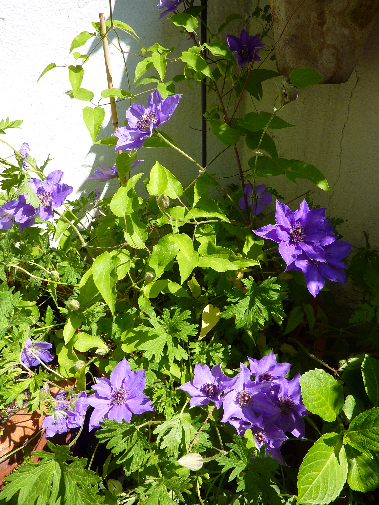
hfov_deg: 54.9
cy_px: 252
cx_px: 190
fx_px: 365
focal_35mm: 25
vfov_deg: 69.4
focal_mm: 4.1
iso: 80
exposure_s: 1/320
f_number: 4
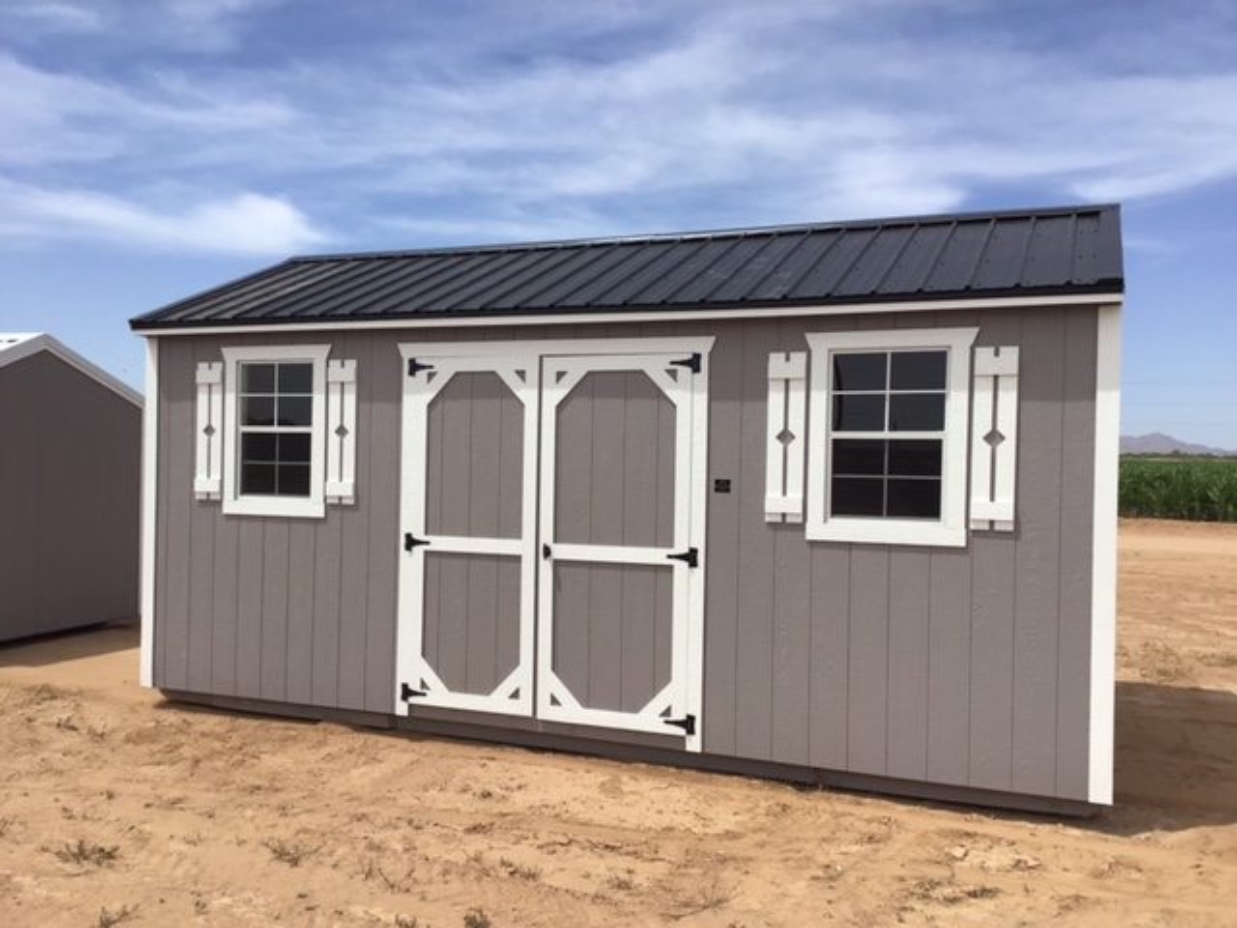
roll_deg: -0.8
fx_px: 1108
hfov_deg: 58.4
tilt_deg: -2.3
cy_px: 464
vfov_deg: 45.4
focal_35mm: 31
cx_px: 618
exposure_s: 1/2469
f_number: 2.4
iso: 25
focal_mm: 3.3
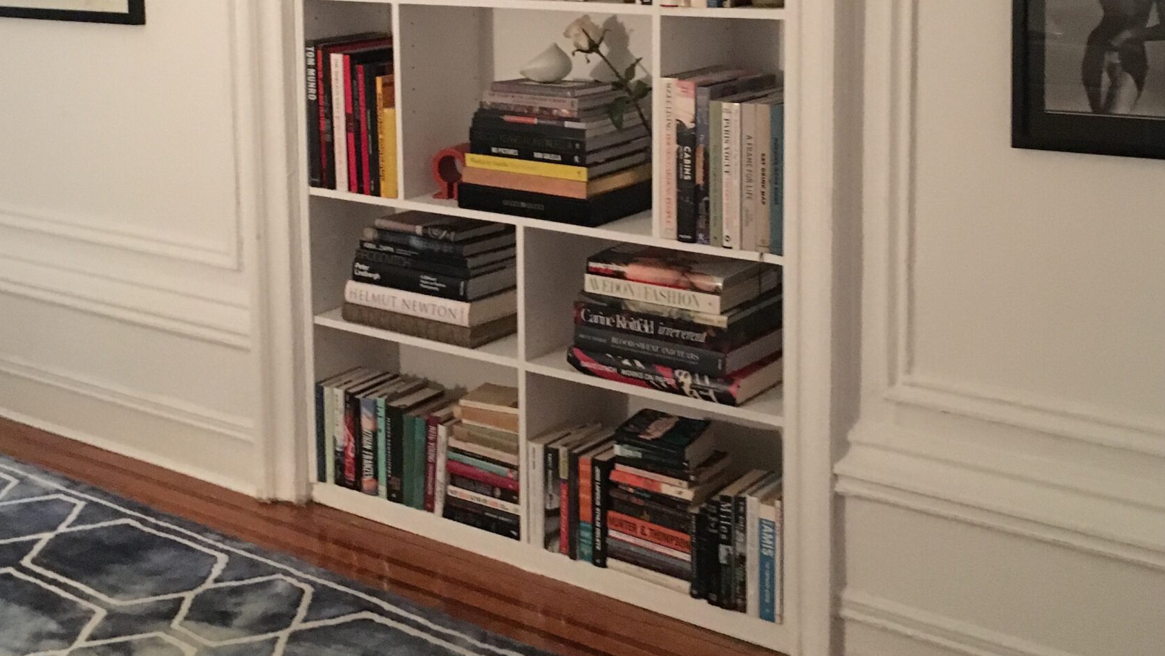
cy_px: 78
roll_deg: -0.4
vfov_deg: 24.3
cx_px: 555
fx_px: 1483
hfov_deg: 42.9
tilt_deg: -5.7
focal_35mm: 48
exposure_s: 1/15
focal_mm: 4.15
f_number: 2.2
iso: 500
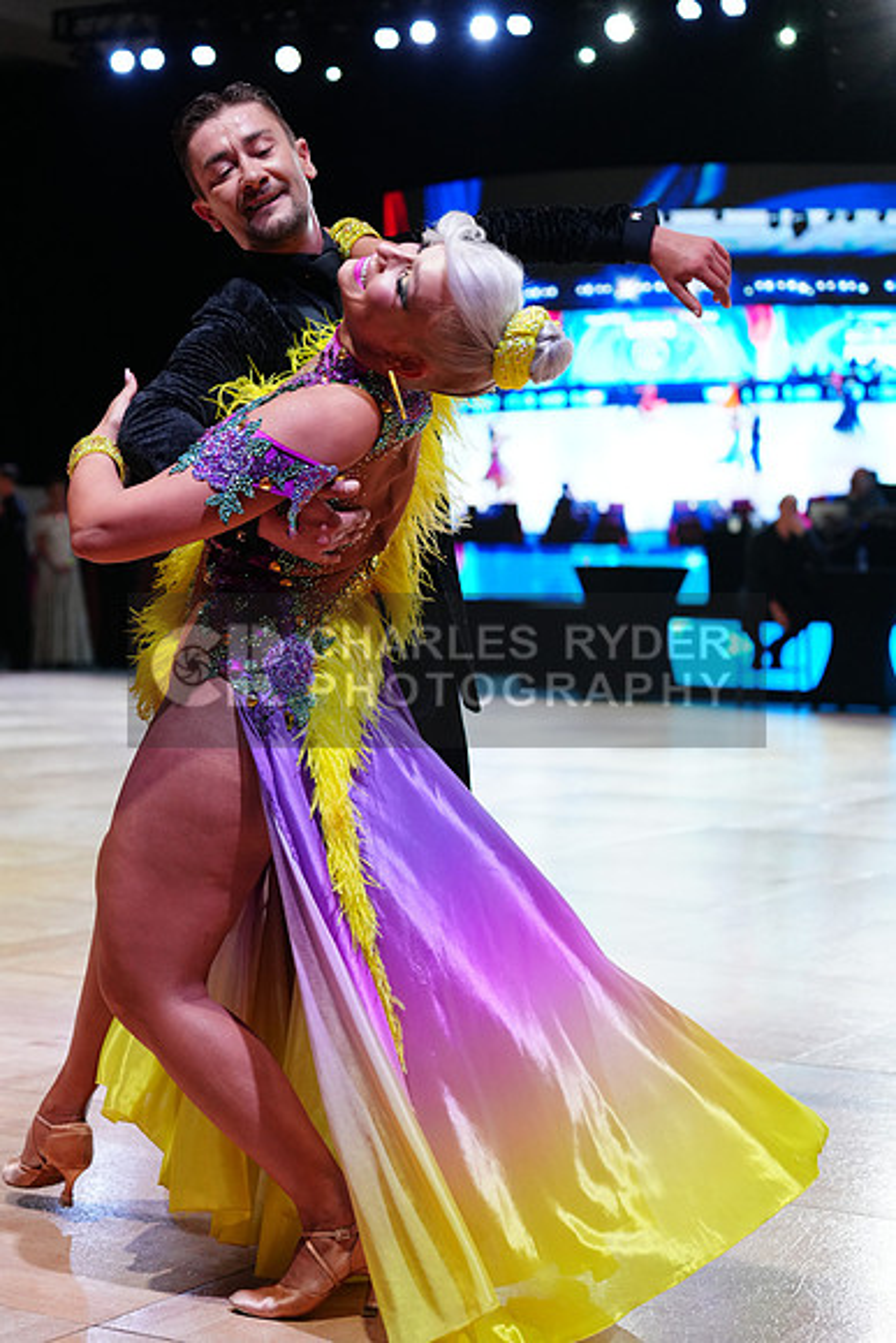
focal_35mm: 70
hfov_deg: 19.5
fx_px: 2612
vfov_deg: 28.8
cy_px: 672
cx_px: 448
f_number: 4
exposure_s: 1/320
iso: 2500
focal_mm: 70
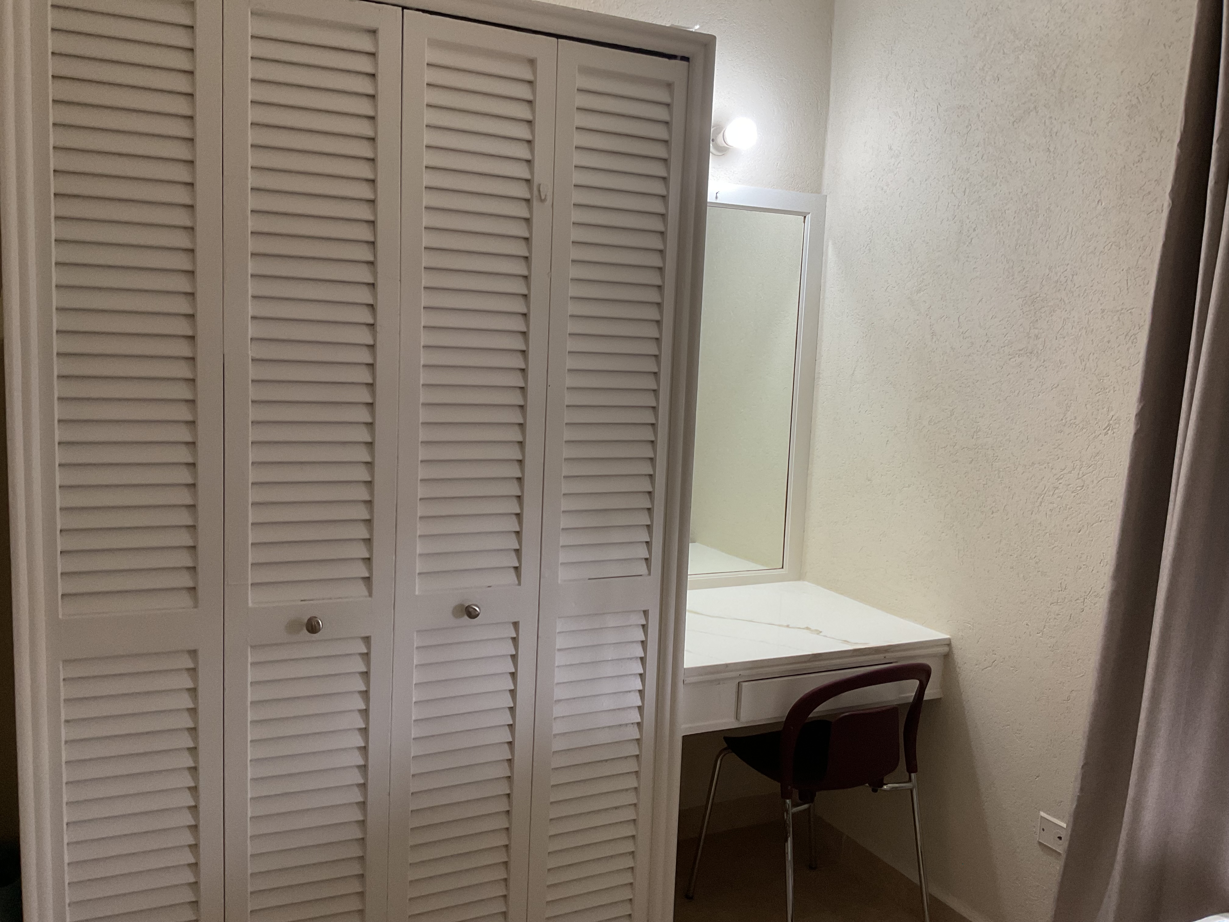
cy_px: 461
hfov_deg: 61.7
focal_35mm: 29
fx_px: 1030
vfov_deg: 48.2
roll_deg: -2.2
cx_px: 614
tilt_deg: -7.1
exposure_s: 1/50
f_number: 1.8
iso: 64
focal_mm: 3
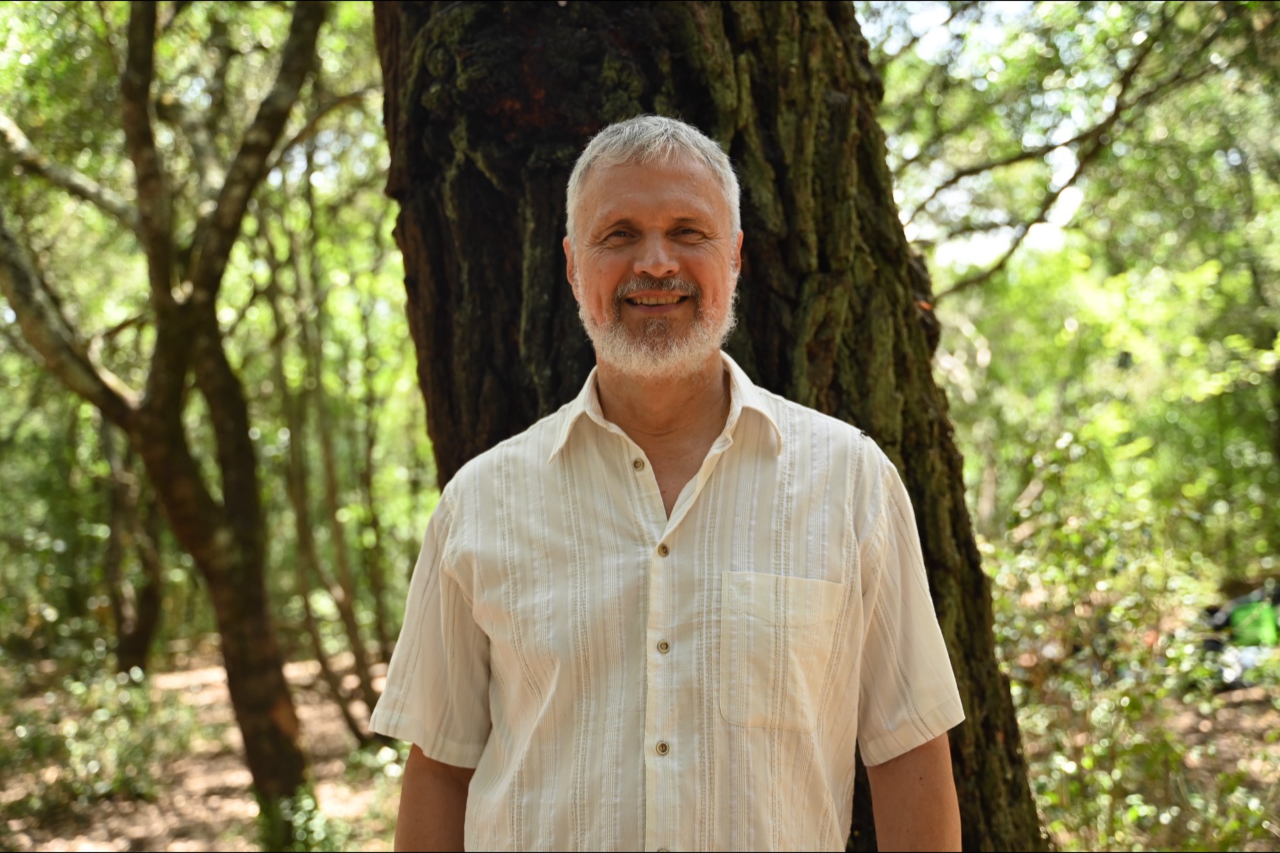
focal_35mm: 36
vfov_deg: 36.9
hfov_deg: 53.1
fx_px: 1280
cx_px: 640
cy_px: 426
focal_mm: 36
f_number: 2.8
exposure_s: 1/400
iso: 320
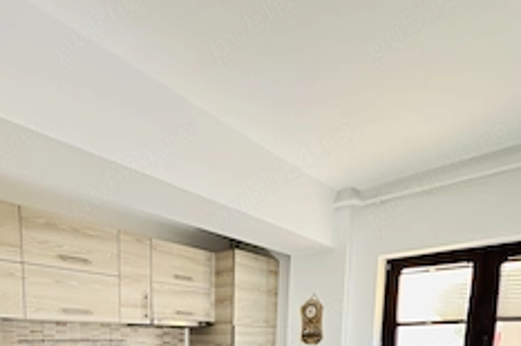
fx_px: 362
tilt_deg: -5.8
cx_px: 201
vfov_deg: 40.8
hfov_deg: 70.6
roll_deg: -1.6
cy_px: 384
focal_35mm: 25
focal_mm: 2.22
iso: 400
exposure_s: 1/60
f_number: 2.2
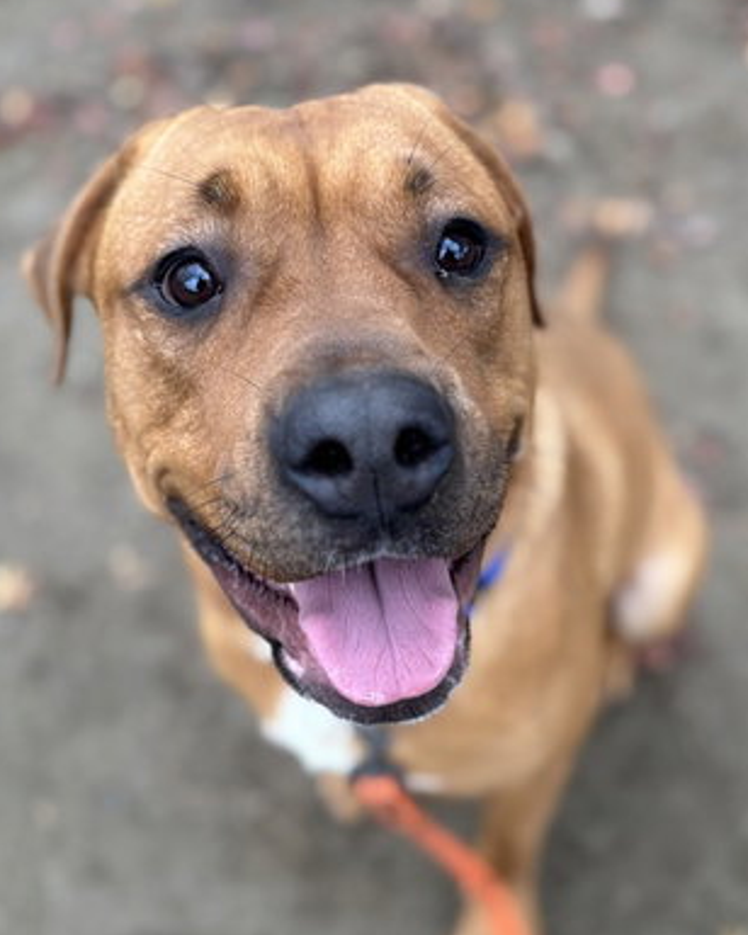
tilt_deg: -50.7
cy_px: 526
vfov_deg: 41.9
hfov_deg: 34.1
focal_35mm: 44
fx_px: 1218
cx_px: 401
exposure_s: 1/121
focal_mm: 5.96
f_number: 1.6
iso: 50
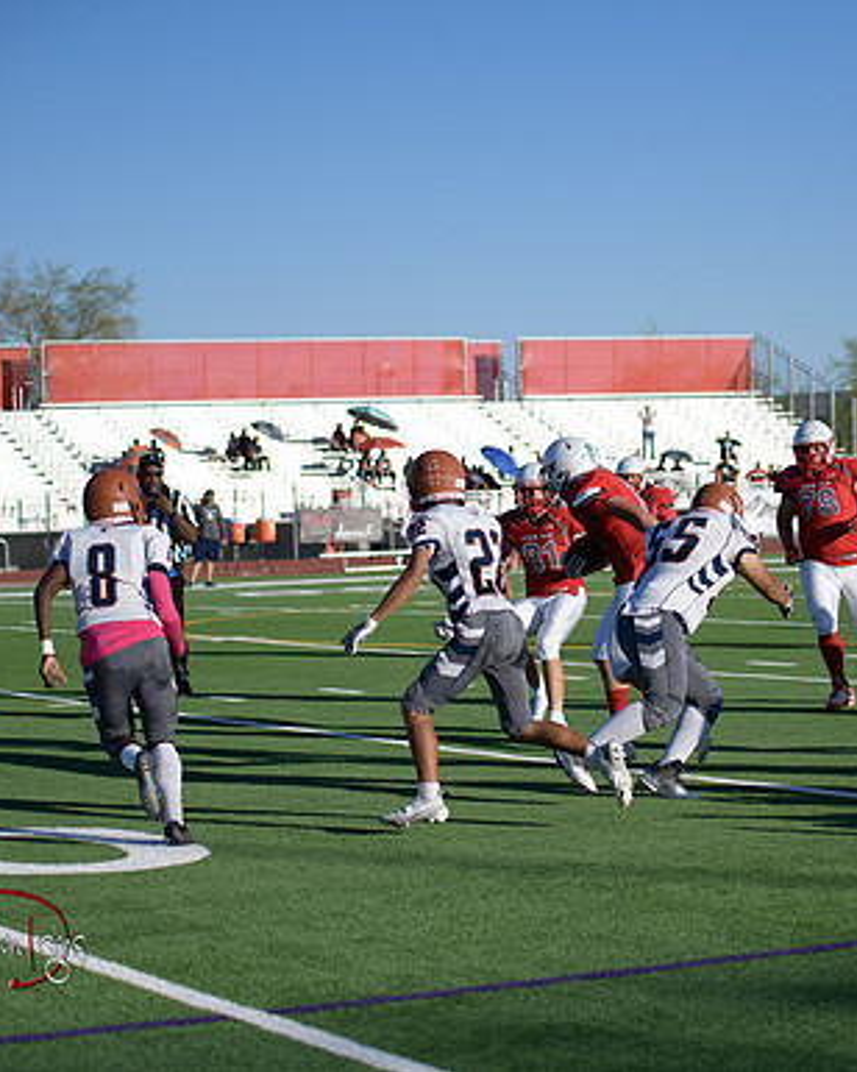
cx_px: 618
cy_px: 536
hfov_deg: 15.5
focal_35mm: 99
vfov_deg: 19.4
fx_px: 3139
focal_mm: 70
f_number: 2.8
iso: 180
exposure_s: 1/5000
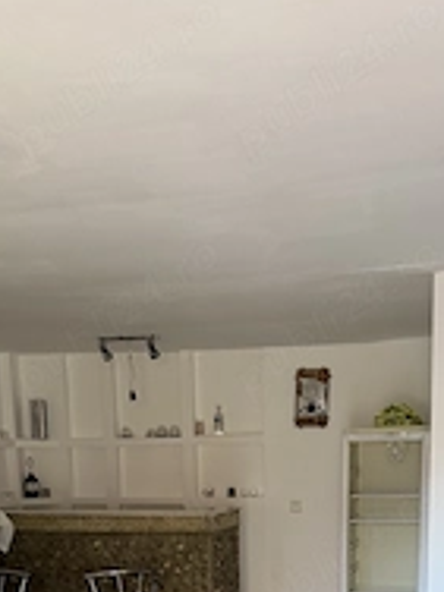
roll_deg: +1.6
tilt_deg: -10.5
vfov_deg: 33.8
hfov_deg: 28.6
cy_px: 611
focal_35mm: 51
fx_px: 872
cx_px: 227
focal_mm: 6.76
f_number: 1.78
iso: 250
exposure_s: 1/60
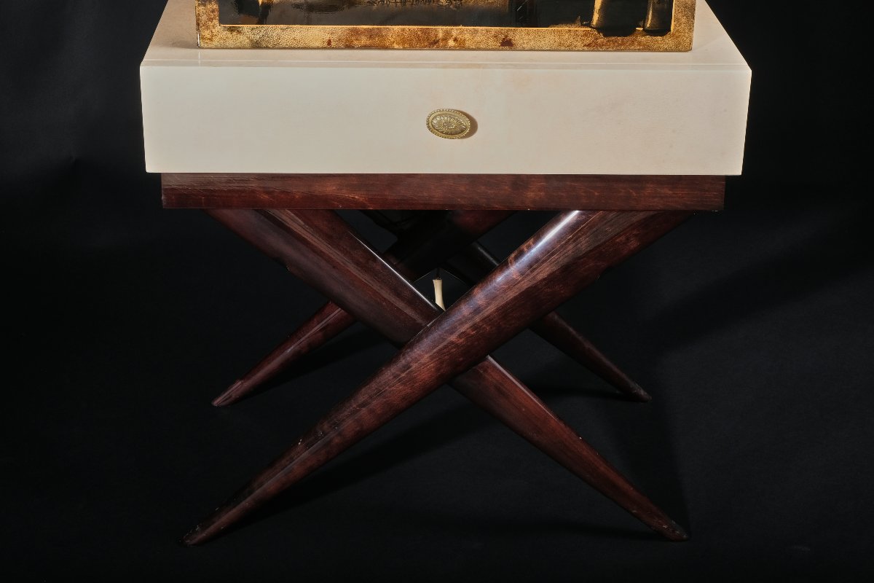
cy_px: 292
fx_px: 1554
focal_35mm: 64
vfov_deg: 21.2
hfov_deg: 31.4
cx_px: 437
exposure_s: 1/250
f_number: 14
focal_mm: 42.9
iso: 800
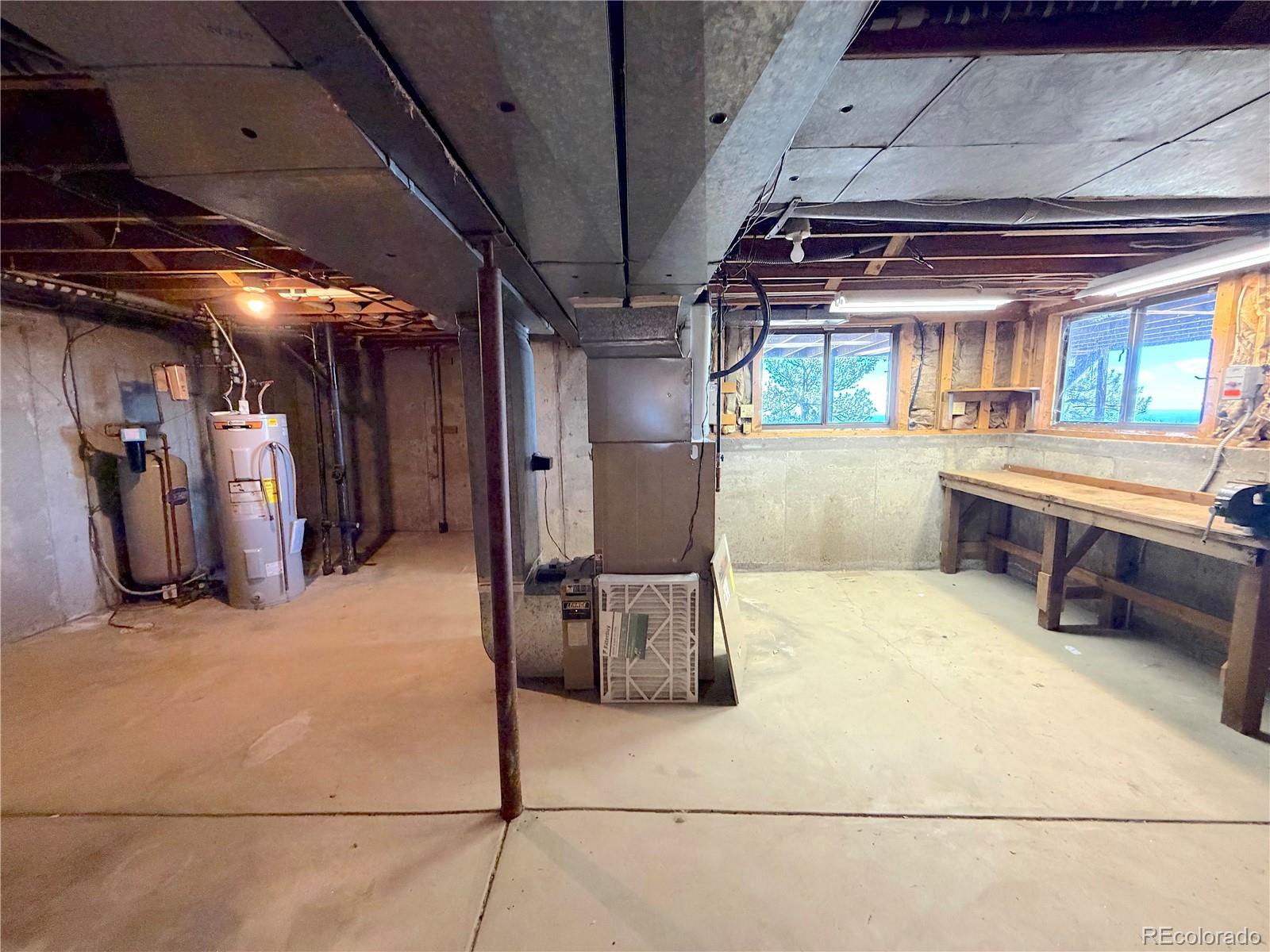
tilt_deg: -7.1
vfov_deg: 85.7
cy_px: 476
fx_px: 514
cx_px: 635
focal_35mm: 14
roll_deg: +1.1
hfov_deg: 102.1
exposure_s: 1/60
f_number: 2.2
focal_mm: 2.22
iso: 500
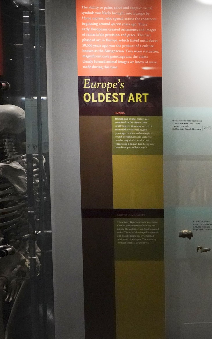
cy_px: 173
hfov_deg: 30.1
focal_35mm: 35
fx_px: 324
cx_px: 263
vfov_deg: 55.3
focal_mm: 20
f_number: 11
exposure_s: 1/80
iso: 10000
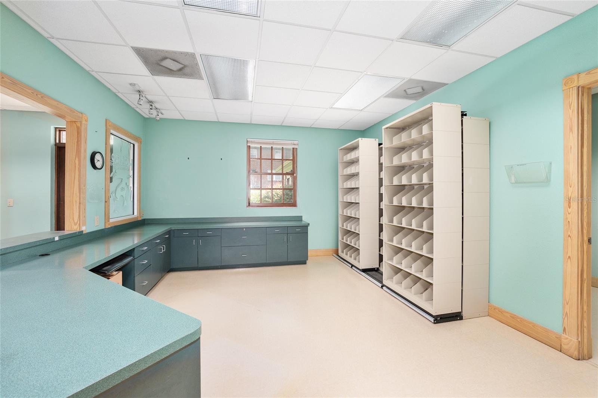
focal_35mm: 14
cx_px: 299
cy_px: 199
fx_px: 232
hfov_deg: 104.3
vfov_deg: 81.2
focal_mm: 14
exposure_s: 1/2.5
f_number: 7.1
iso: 400
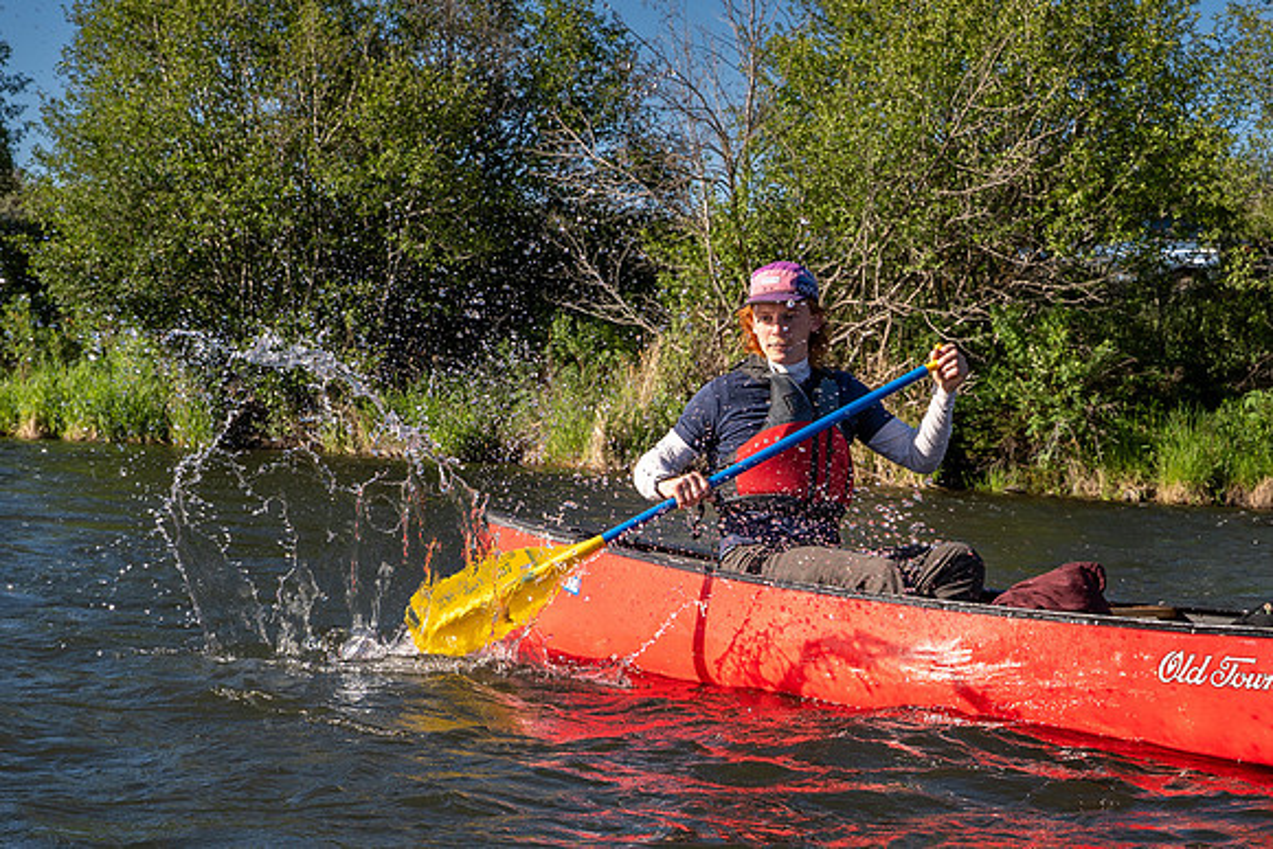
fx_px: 2556
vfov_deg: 18.7
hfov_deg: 27.8
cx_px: 828
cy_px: 656
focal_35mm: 72
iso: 100
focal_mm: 32
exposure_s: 1/400
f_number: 7.1
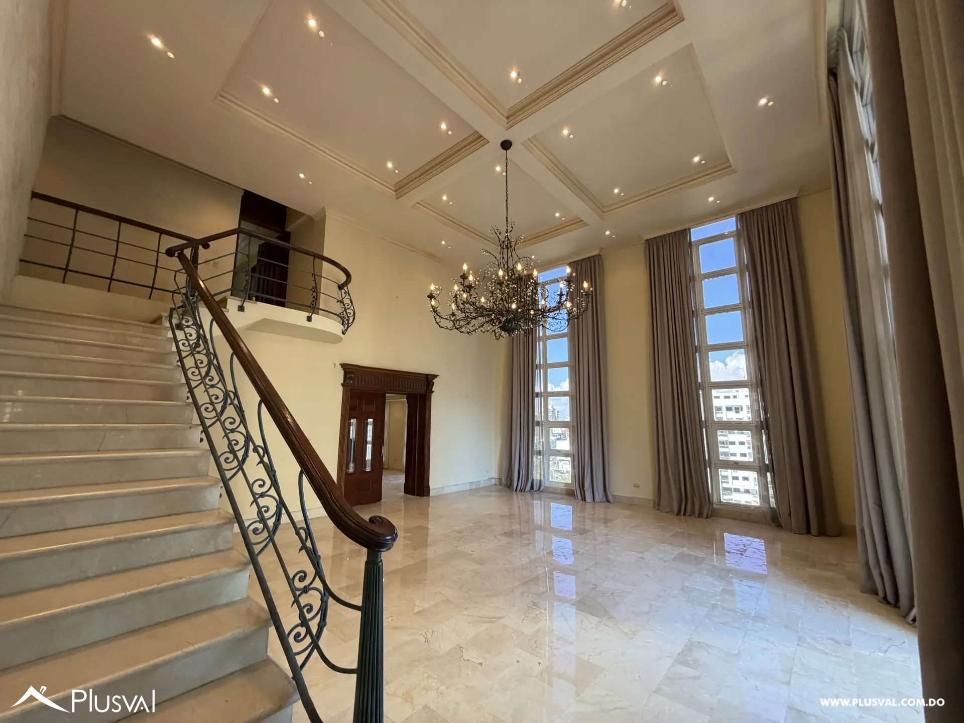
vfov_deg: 85.7
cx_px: 482
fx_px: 390
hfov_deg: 102.1
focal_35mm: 14
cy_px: 362
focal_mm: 2.22
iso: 200
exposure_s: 1/120
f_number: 2.2
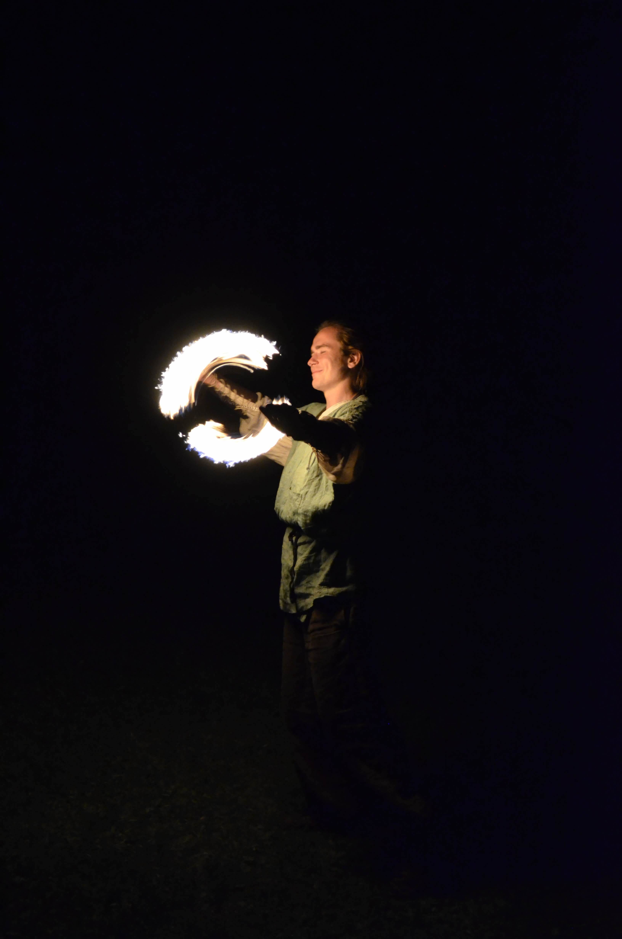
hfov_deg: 25.0
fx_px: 1406
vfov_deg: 36.9
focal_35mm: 54
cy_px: 470
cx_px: 311
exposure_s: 1/15
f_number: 5
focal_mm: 36
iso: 3200
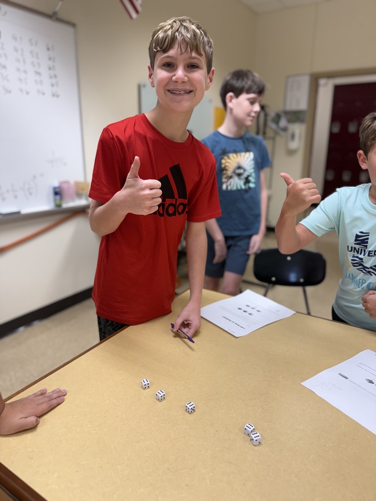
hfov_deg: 56.8
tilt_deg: -14.3
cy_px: 250
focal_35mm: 24
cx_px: 188
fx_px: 348
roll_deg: -1.1
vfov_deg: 71.6
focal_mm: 6.76
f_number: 1.78
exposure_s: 1/120
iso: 160
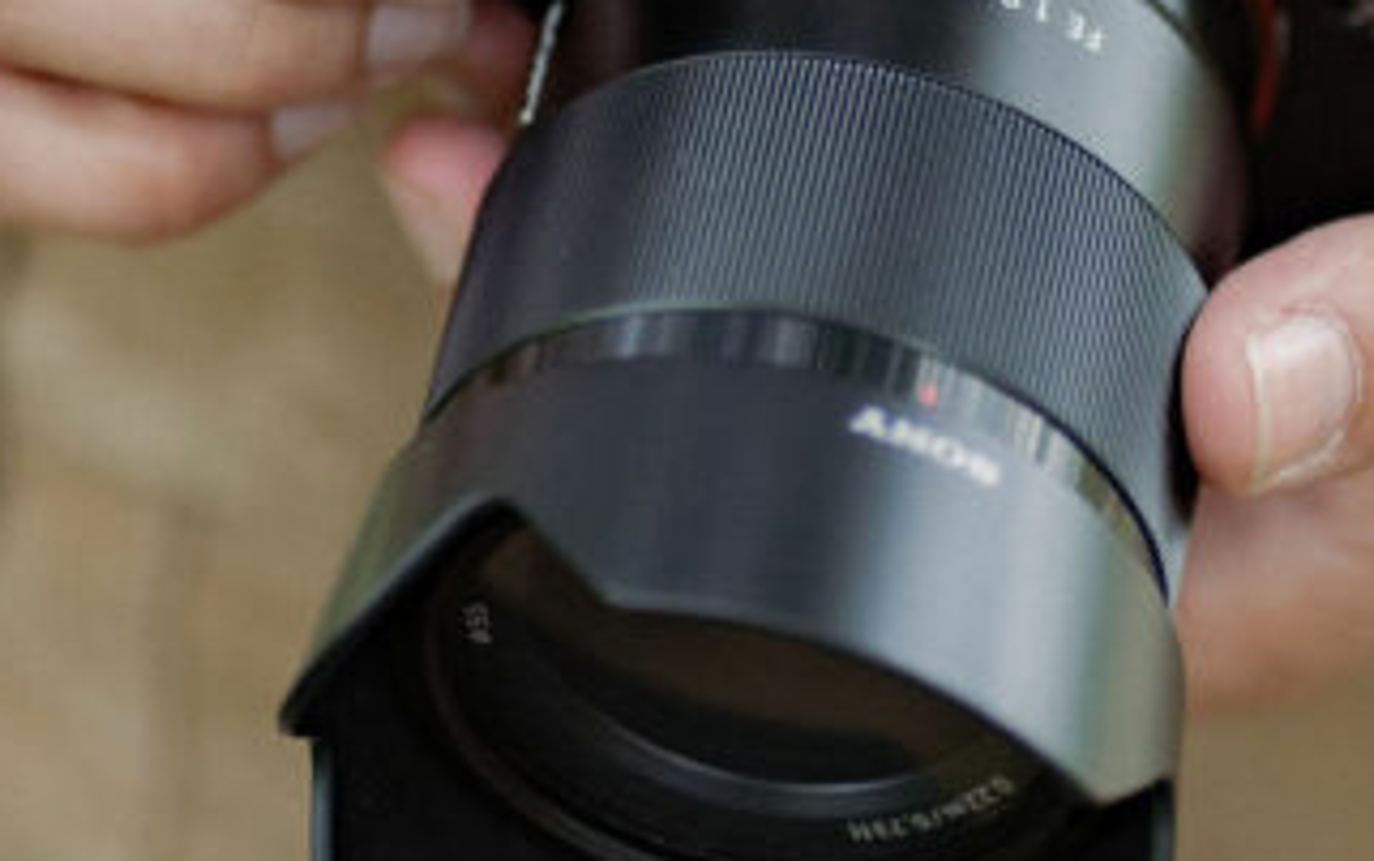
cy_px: -283
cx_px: 595
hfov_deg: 6.7
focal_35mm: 311
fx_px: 11652
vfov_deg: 4.2
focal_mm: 85
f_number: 2
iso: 400
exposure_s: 1/500
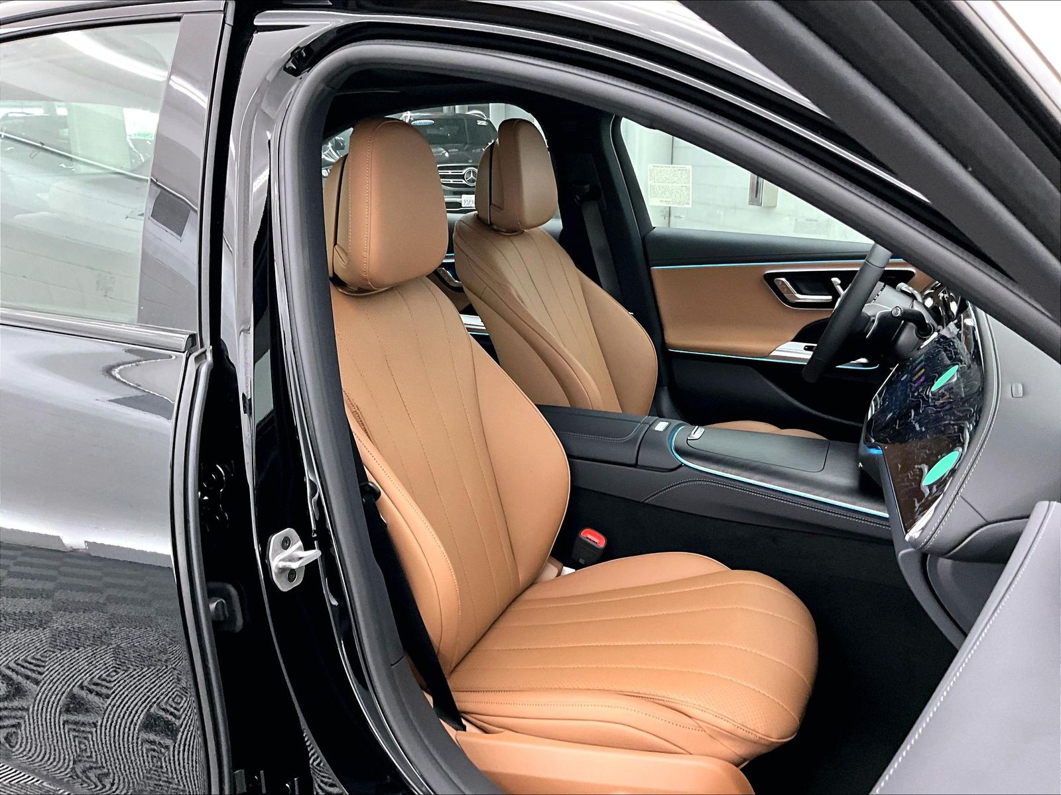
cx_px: 530
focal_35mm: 29
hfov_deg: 61.7
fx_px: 889
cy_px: 398
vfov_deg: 48.2
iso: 250
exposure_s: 1/40
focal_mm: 3
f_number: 1.8
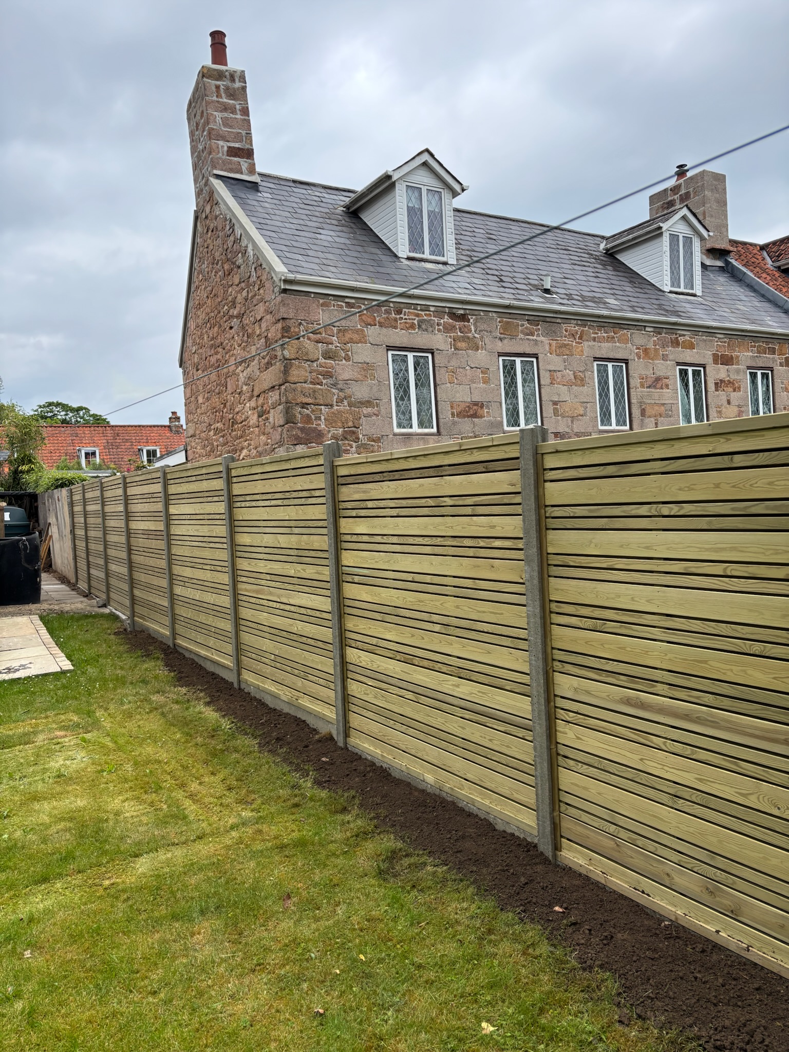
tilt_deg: -1.7
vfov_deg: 67.3
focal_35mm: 26
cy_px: 526
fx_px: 790
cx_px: 394
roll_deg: +4.1
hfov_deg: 53.1
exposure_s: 1/481
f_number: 1.6
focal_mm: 5.96
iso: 50
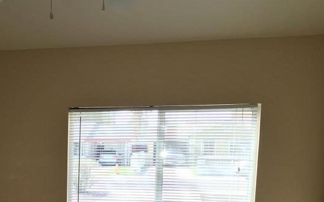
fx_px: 521
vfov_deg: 21.0
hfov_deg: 32.9
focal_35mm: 59
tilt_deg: -7.8
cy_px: 217
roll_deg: -0.1
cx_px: 36
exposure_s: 1/120
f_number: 2.2
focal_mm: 4.15
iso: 50
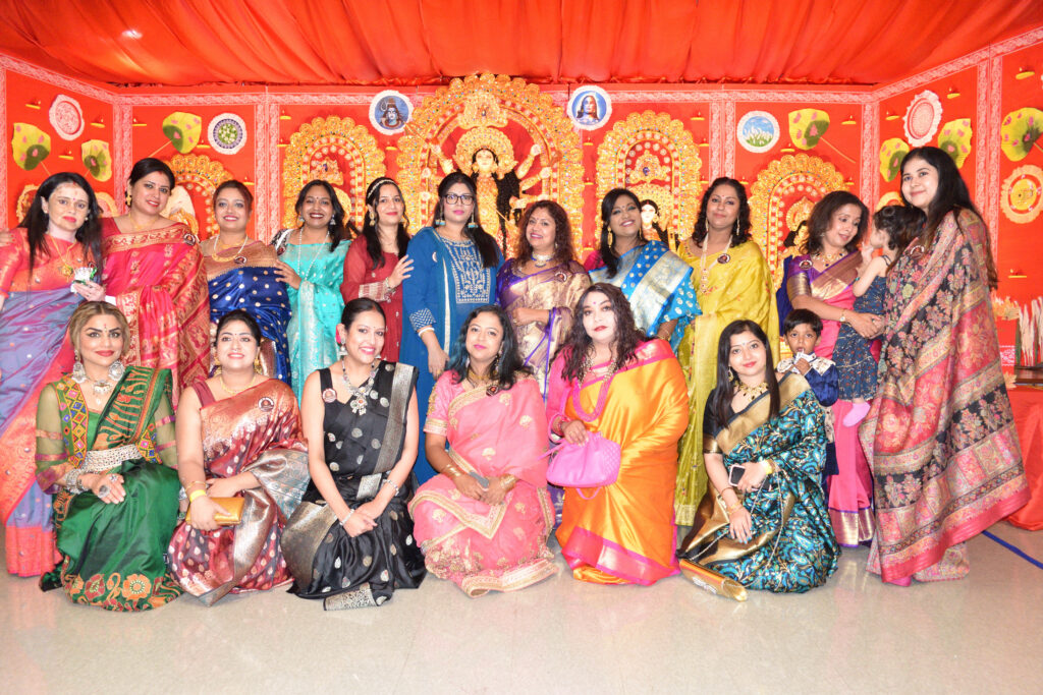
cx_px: 522
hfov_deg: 67.4
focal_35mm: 27
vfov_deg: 47.9
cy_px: 348
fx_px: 782
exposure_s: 1/60
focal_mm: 18
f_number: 4
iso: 800
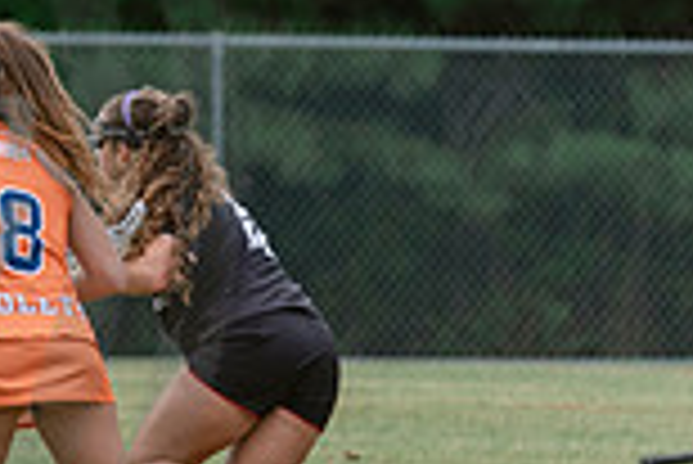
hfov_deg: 2.0
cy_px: 276
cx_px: -253
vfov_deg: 1.4
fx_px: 19460
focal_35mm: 1010
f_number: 3.2
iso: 250
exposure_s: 1/640
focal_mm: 200
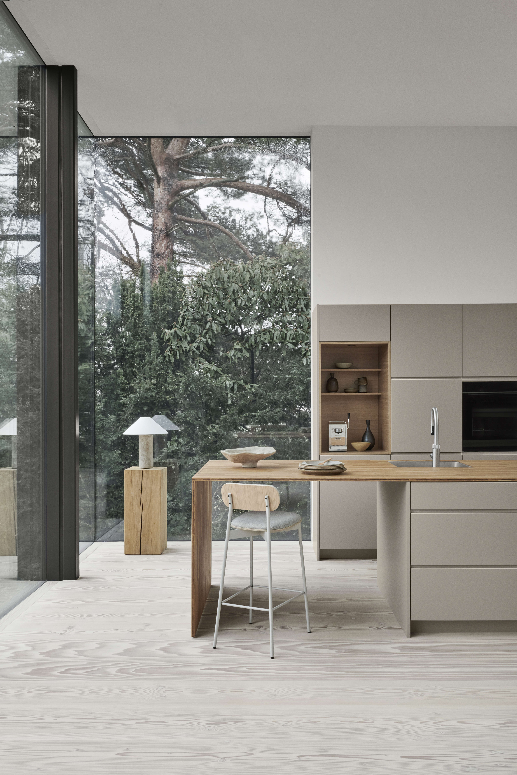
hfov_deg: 41.1
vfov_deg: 58.7
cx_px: 258
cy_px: 388
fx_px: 689
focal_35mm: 32
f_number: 18
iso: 400
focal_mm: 32
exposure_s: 1/2.5
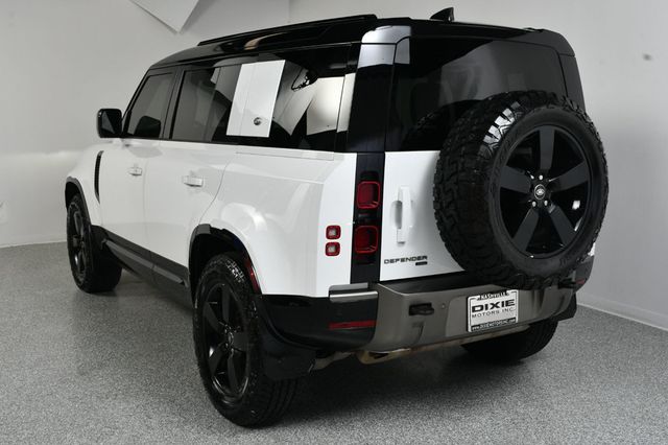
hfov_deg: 49.6
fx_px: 723
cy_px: 222
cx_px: 334
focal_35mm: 39
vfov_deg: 34.2
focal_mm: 26
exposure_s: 1/160
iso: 100
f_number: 13
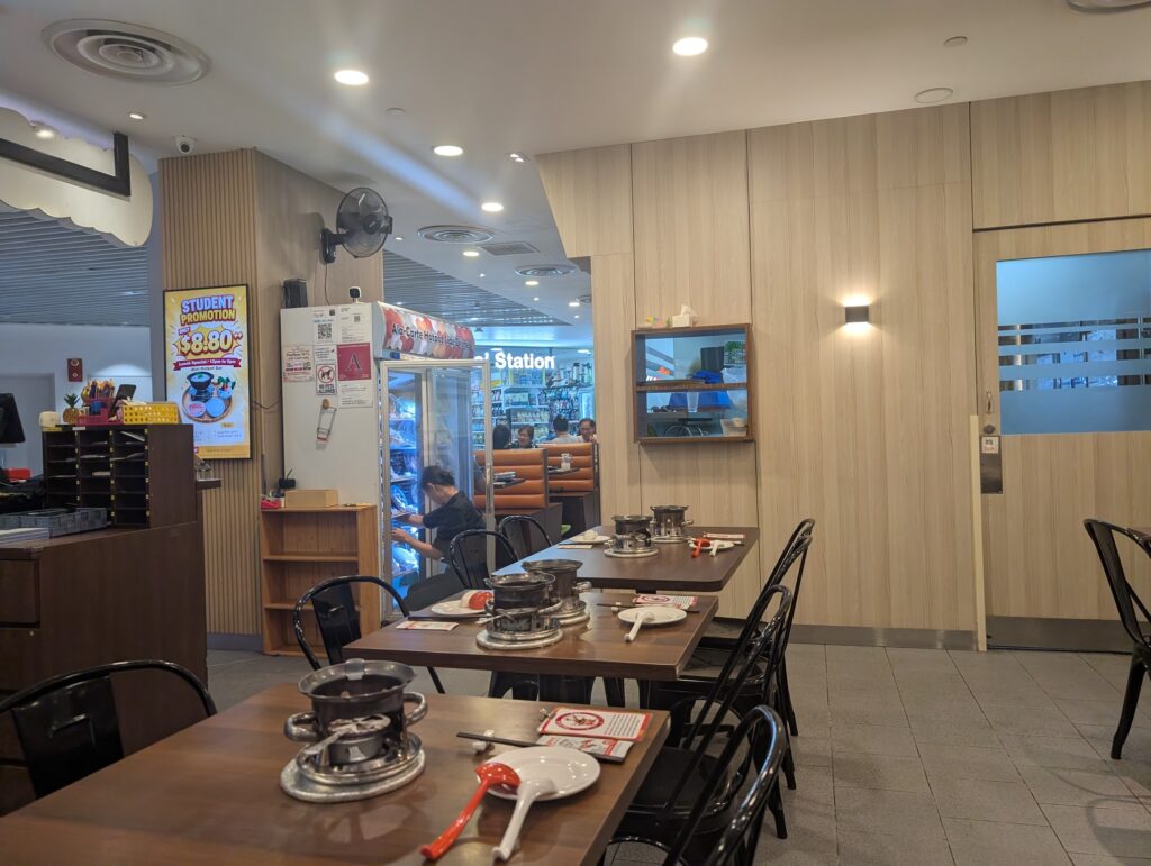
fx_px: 799
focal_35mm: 24
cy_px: 433
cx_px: 576
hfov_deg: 71.5
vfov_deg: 56.9
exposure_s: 1/269
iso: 297
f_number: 1.68
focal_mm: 6.9
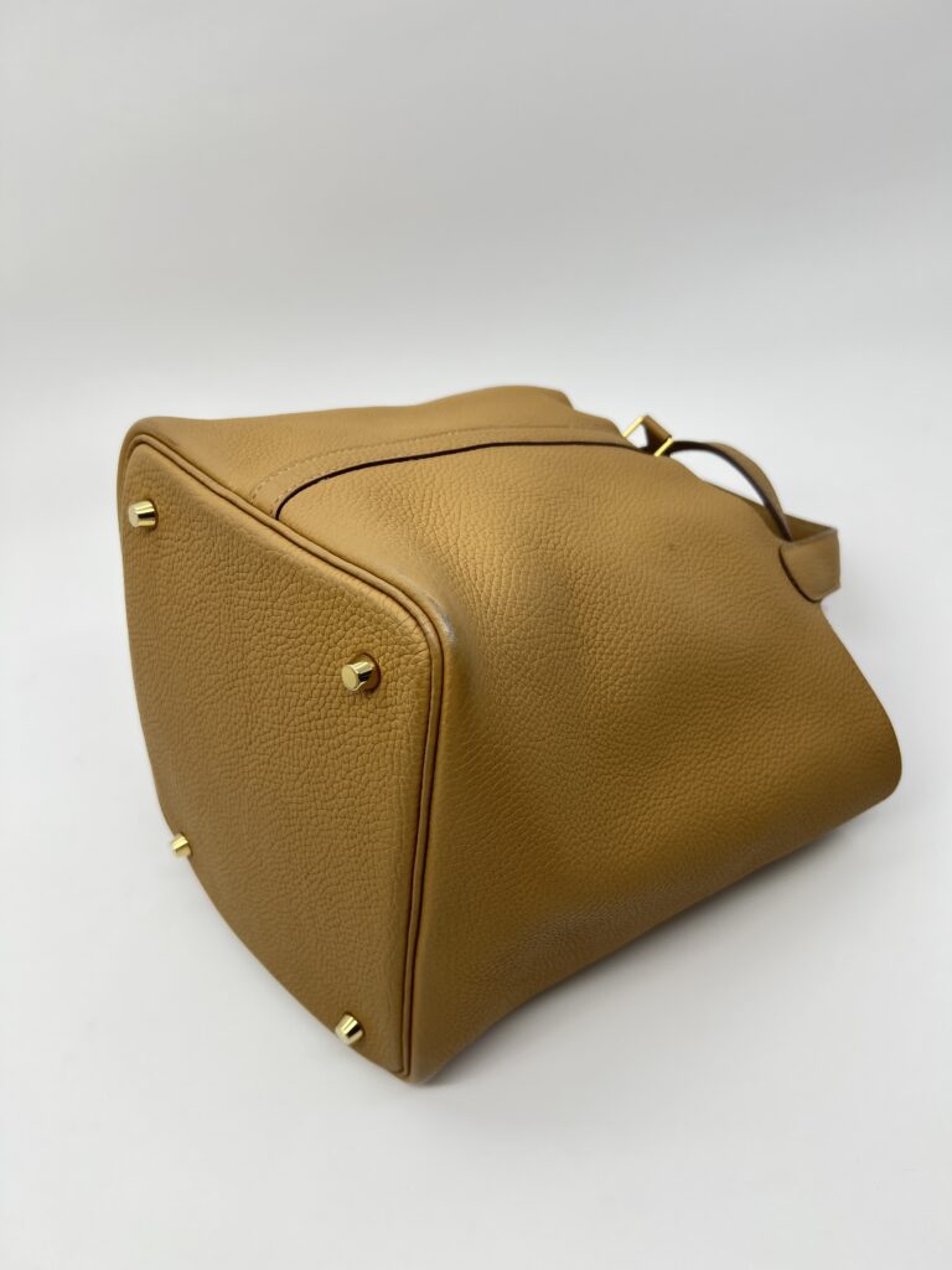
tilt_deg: -43.7
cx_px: 476
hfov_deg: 53.1
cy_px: 635
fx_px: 953
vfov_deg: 67.3
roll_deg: +12.4
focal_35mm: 26
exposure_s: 1/190
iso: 40
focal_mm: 5.7
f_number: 1.5
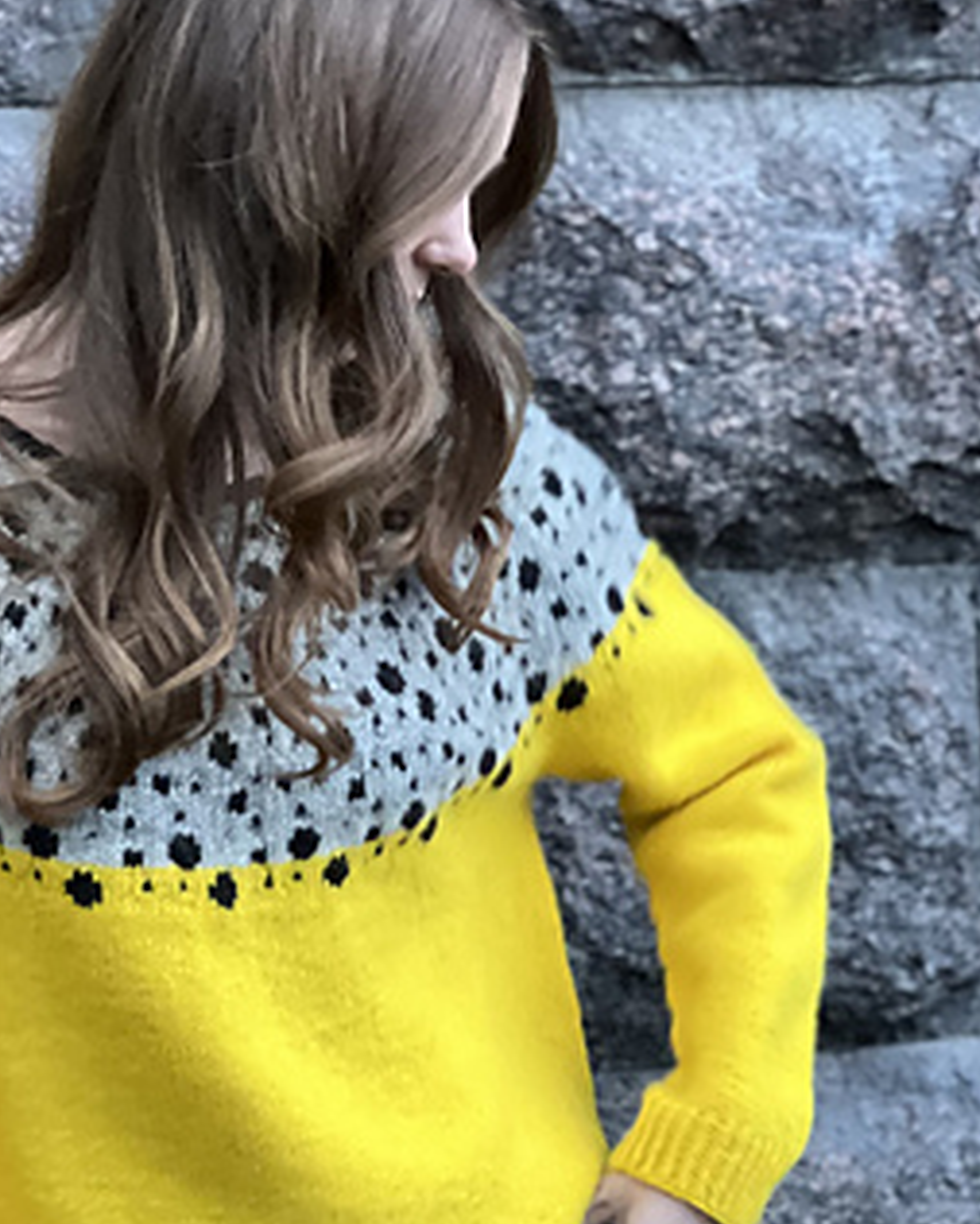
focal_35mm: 152
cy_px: 608
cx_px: 248
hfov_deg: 10.1
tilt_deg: -3.9
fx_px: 5508
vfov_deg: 12.7
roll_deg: +1.2
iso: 500
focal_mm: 9
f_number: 2.8
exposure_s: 1/15
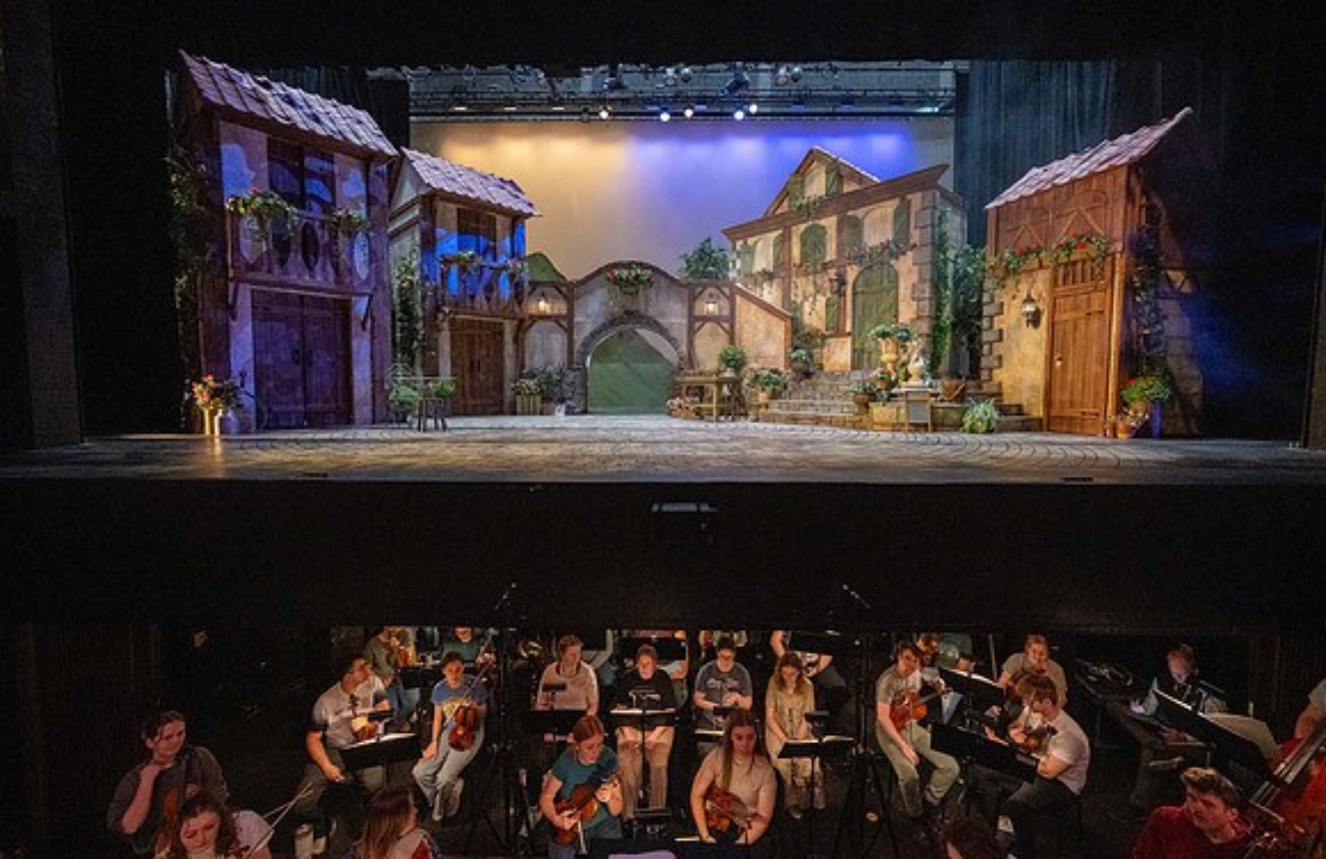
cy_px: 420
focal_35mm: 14
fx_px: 518
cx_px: 663
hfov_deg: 104.1
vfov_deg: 79.4
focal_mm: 14
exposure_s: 1/200
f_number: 4
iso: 6400
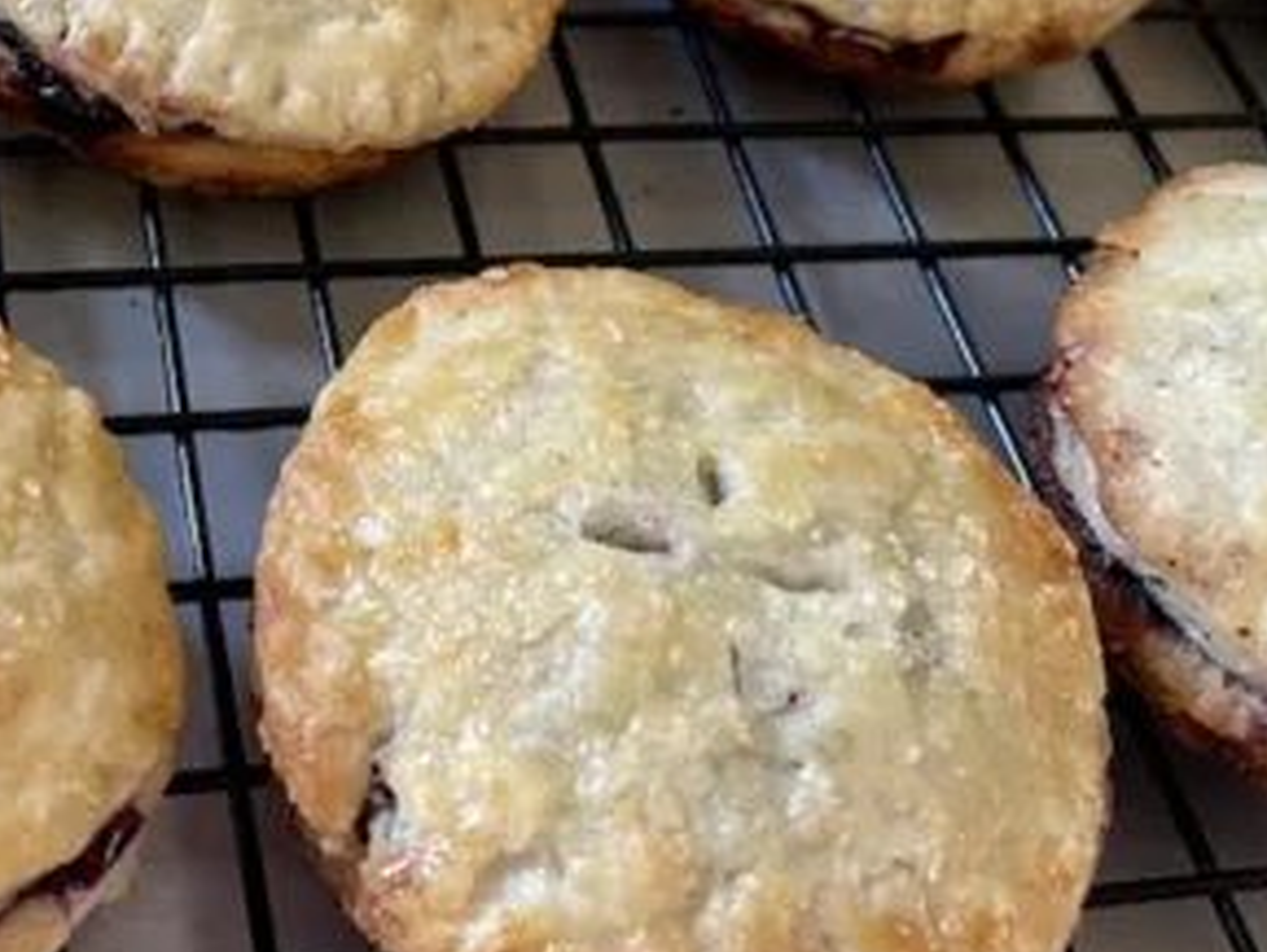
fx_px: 1977
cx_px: 281
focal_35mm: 54
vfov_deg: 26.3
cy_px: 136
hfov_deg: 34.6
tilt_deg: -48.7
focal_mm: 4.2
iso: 320
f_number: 1.6
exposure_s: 1/60
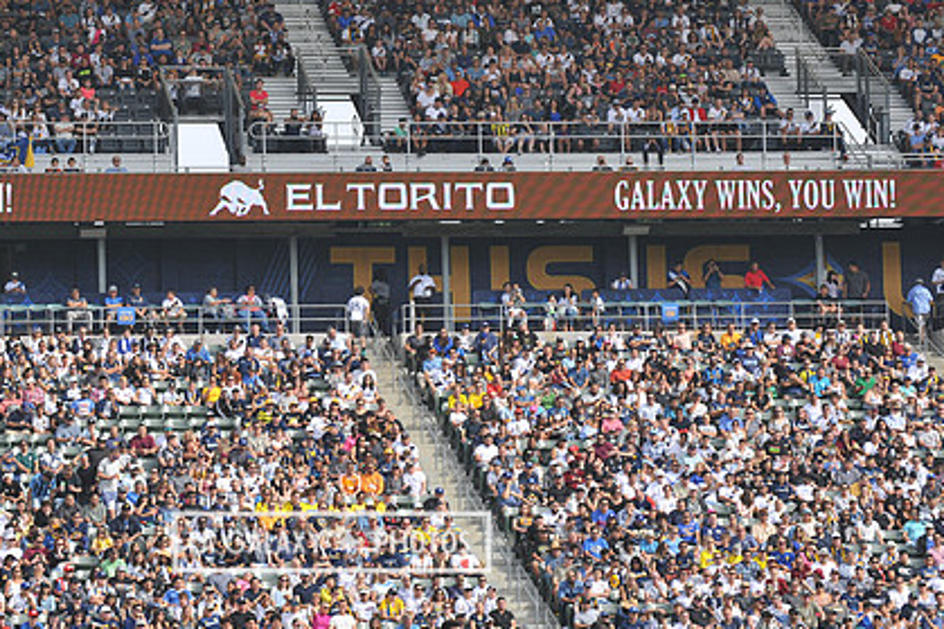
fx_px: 4534
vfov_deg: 7.9
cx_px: 331
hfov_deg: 11.9
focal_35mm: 173
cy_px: 203
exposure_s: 1/320
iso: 250
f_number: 9
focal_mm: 125
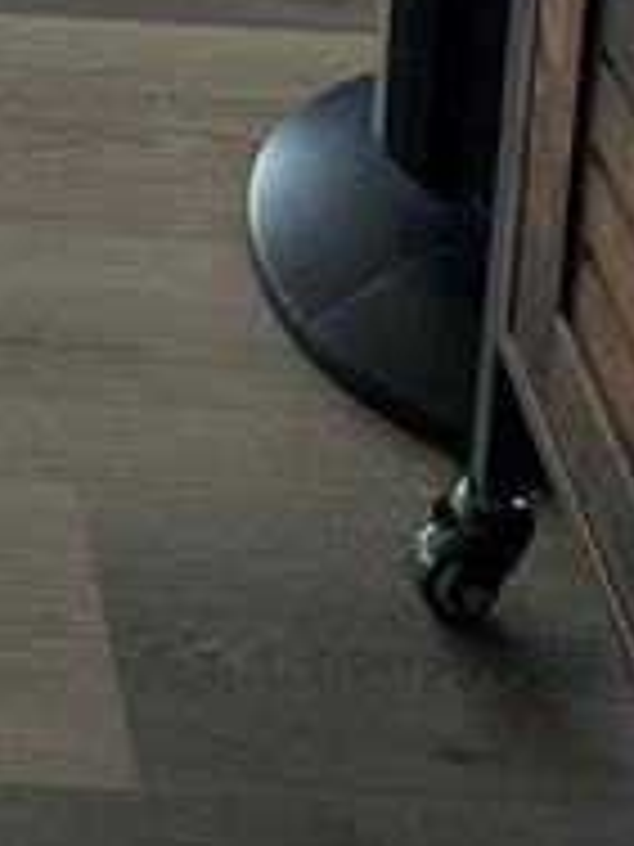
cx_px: -1003
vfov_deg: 9.3
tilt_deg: -12.4
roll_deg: +0.2
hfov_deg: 8.1
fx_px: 4054
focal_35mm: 166
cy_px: -1755
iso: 50
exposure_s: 1/120
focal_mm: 4.2
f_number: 1.6
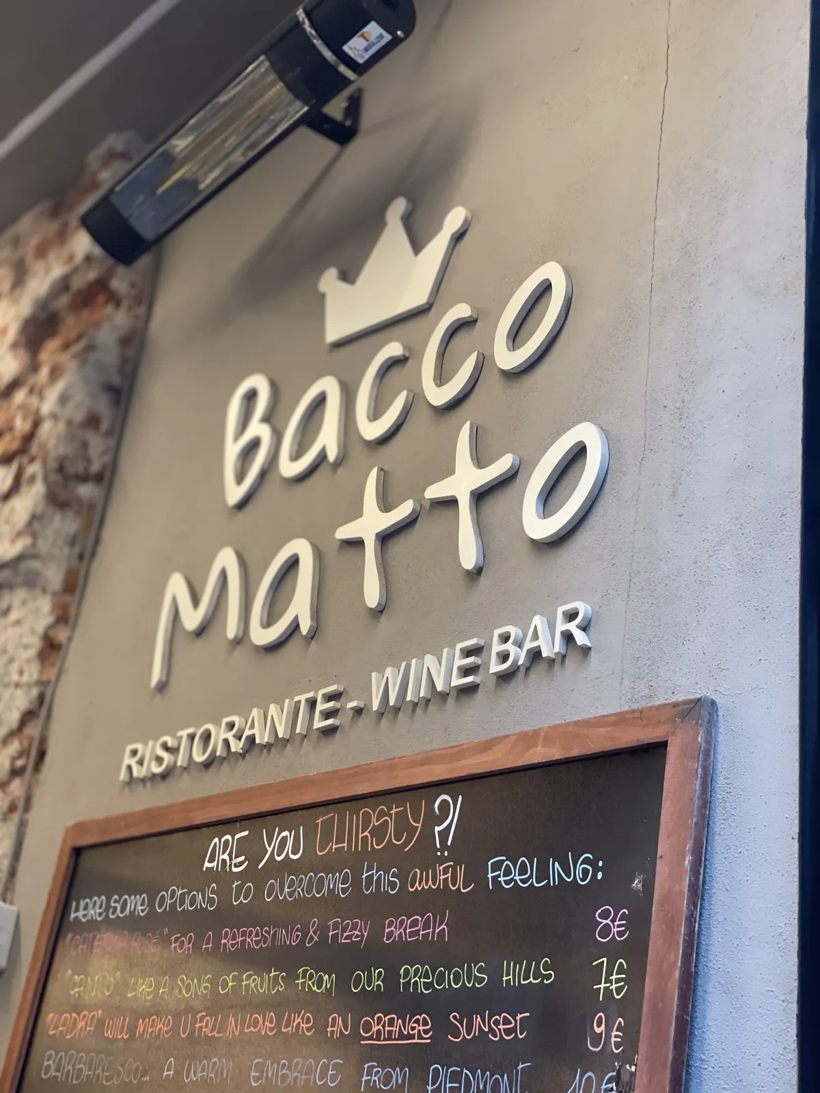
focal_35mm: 52
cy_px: 546
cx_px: 410
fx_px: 1642
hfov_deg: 28.0
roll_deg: -6.2
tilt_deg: +25.1
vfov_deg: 36.8
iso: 250
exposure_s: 1/33
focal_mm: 6
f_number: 2
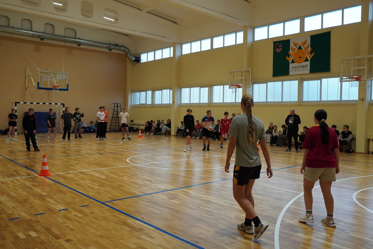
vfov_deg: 42.3
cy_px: 123
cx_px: 181
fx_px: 321
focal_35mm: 31
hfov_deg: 60.3
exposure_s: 1/160
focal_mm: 20
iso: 640
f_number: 4
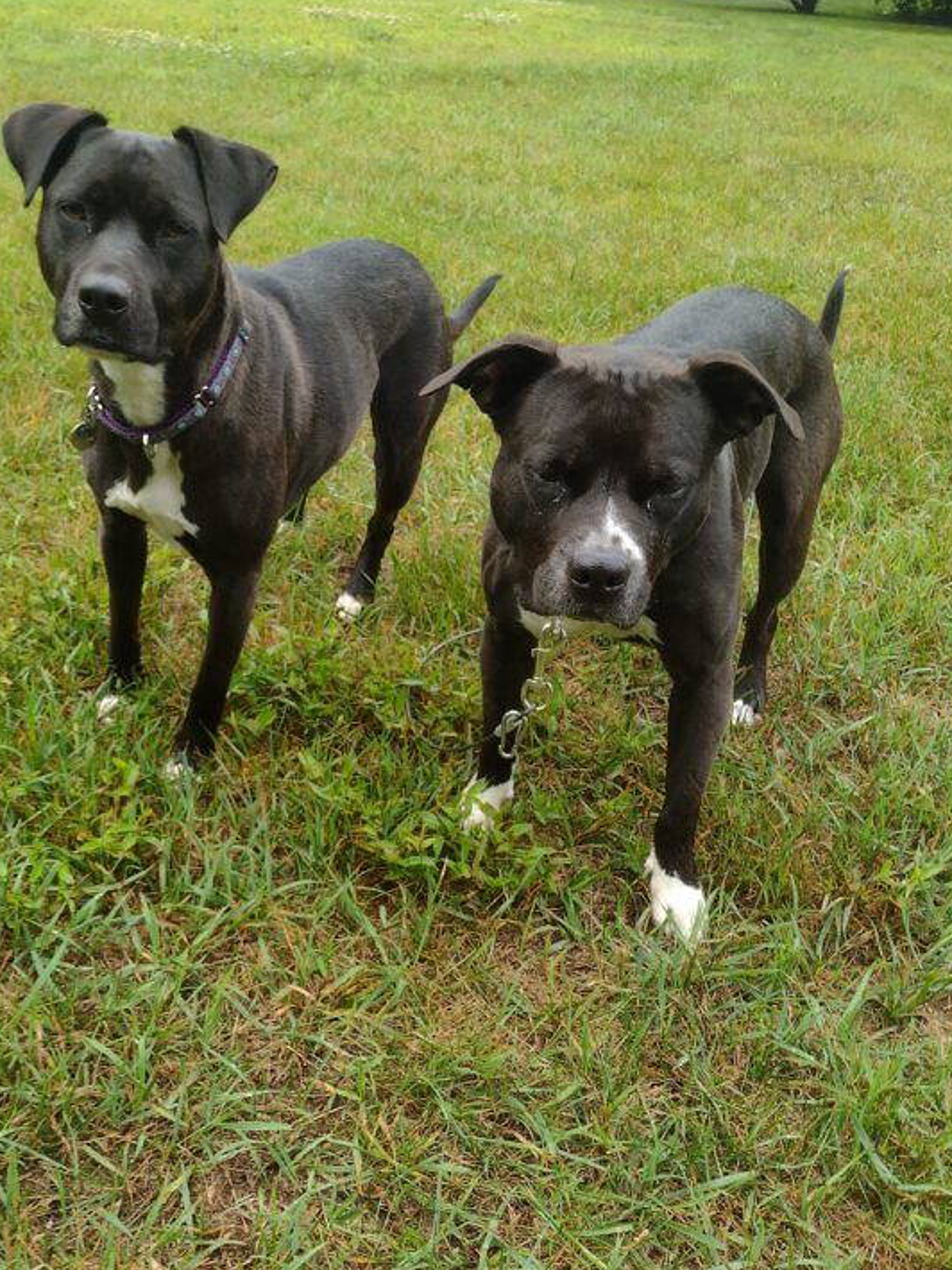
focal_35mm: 39
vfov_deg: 47.6
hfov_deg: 36.6
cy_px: 758
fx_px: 1430
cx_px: 340
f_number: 1.7
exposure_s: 1/146
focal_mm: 4.71
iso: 100
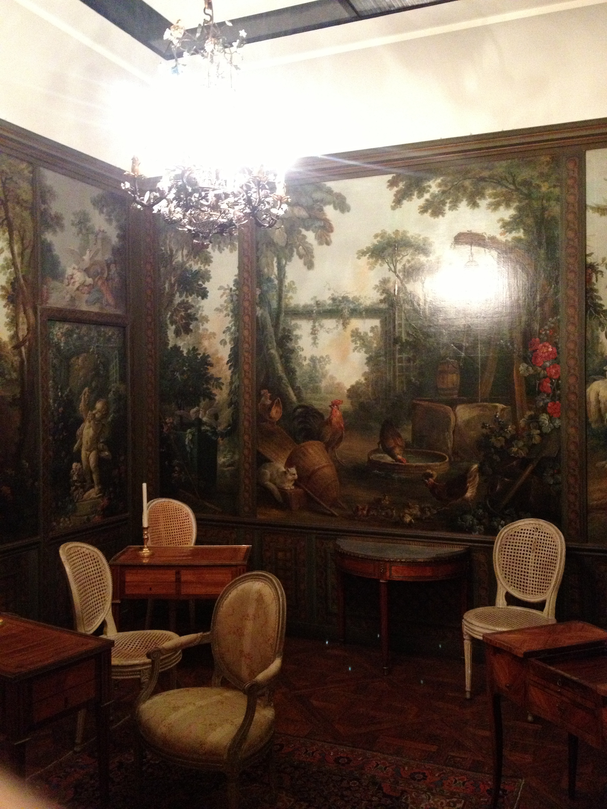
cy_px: 404
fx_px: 818
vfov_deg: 52.6
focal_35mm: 35
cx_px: 304
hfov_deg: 40.7
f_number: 2.4
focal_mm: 4.28
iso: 500
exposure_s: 1/15
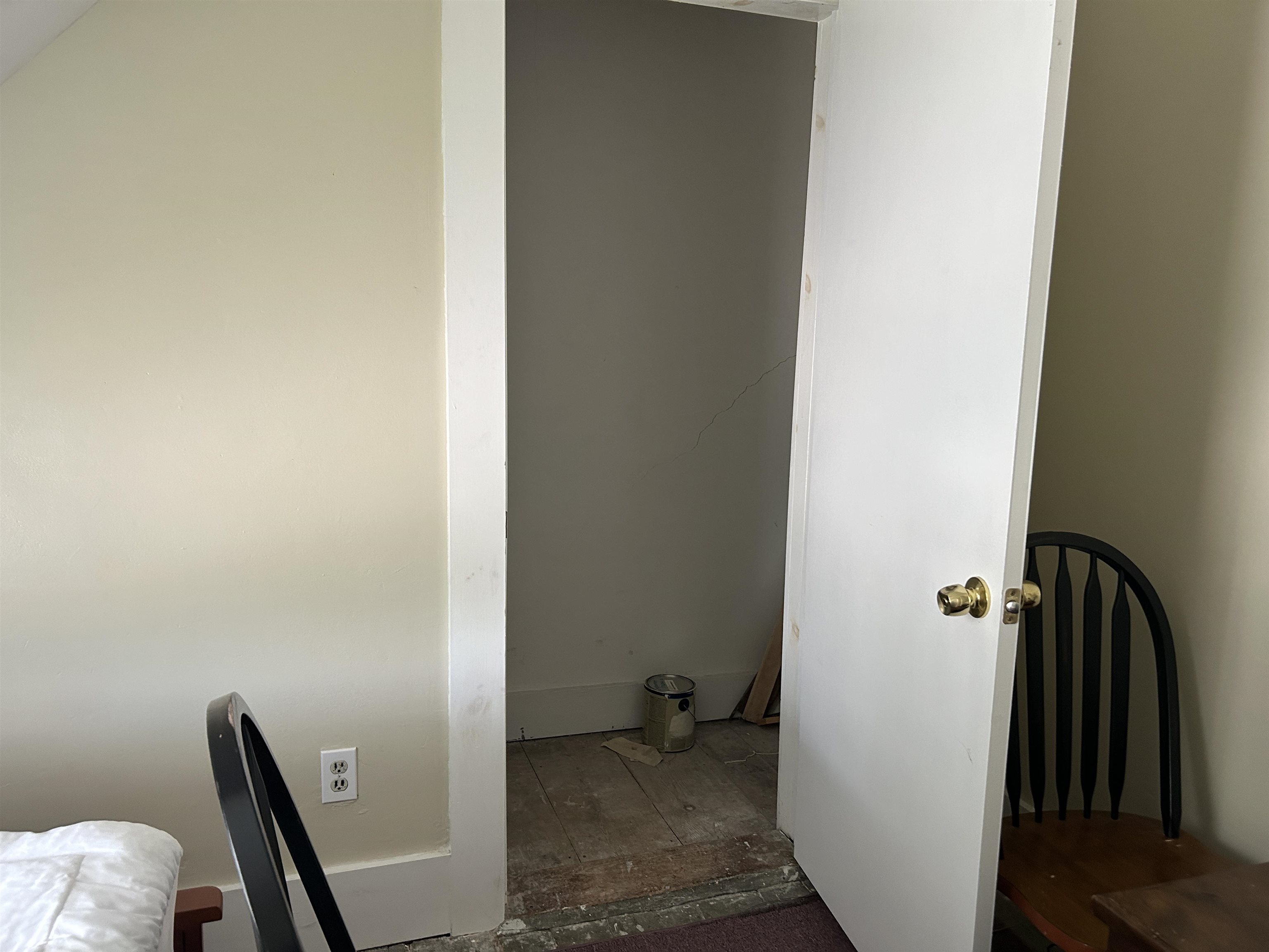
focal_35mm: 26
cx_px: 634
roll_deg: -0.5
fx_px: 953
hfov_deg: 67.3
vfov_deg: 53.1
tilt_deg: -9.5
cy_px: 476
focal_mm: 5.7
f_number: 1.5
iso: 200
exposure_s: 1/60
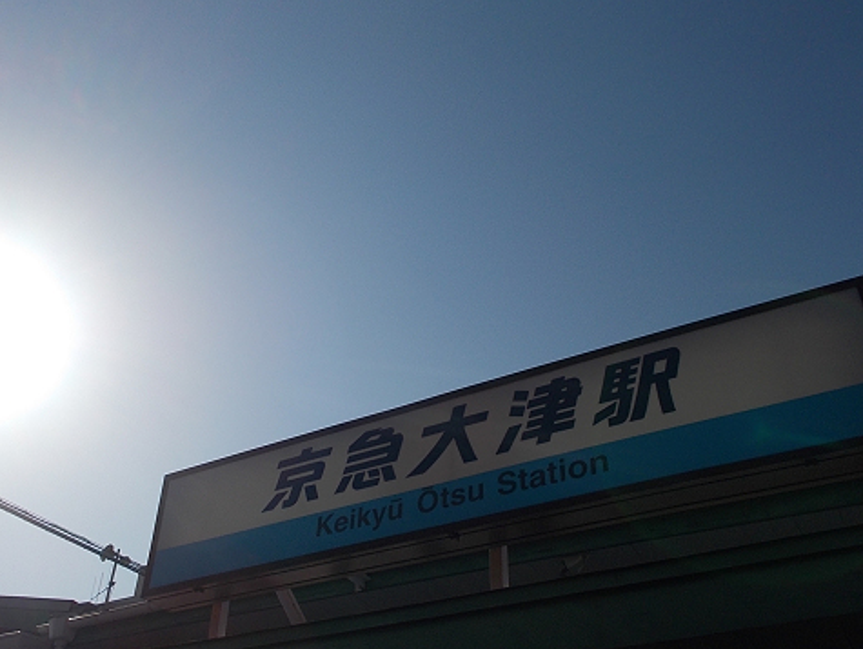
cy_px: 373
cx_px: 387
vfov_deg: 40.6
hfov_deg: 52.5
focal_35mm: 35
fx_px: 873
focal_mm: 4.6
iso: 80
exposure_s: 1/500
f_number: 8
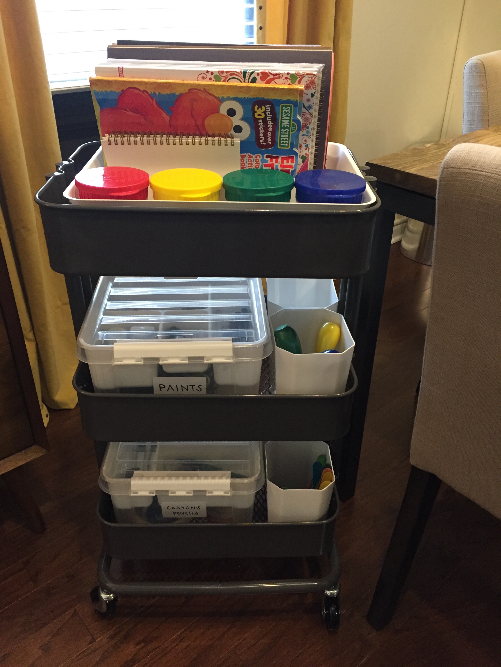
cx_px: 250
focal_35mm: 29
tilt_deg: -32.0
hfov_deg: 48.2
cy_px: 334
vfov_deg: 61.7
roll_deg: -0.2
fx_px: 560
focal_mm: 4.15
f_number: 2.2
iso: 250
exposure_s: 1/30
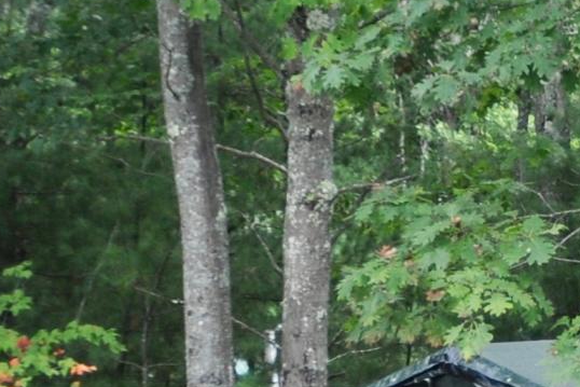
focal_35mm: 259
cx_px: 927
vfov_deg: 5.3
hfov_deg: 7.8
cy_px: 318
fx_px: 4170
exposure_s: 1/320
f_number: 3.3
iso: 200
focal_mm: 31
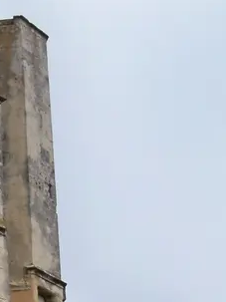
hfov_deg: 9.7
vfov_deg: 13.0
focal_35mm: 148
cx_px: -113
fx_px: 1289
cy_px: 366
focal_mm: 6.2
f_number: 3.5
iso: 80
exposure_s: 1/1250
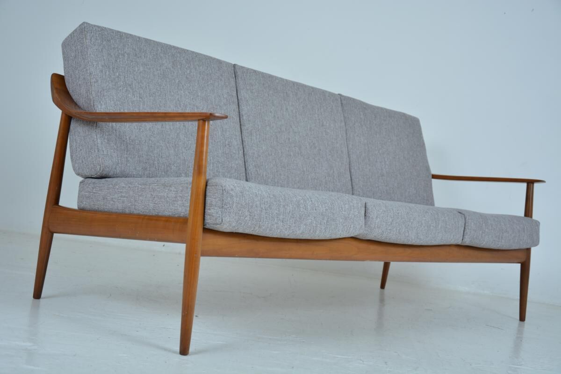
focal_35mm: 48
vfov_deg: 28.1
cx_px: 280
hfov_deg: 41.1
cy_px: 187
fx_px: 748
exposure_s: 1/125
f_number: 4.5
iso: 160
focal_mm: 32
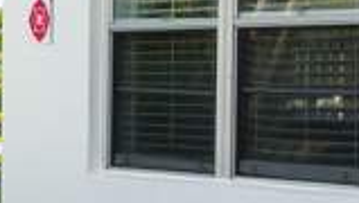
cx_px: 438
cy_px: 139
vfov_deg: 7.5
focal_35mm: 163
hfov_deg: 12.8
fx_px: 1554
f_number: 5
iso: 100
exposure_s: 1/250
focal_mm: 31
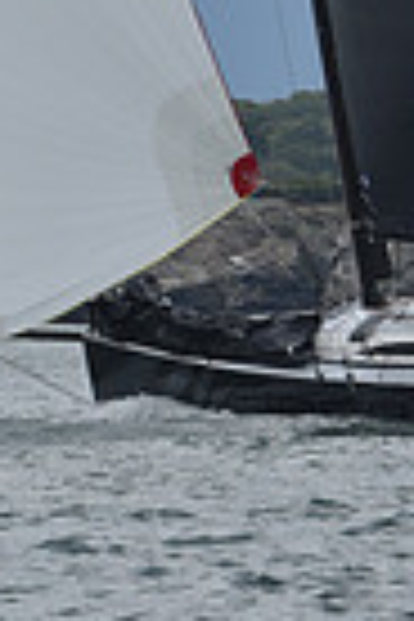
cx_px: 241
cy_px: -360
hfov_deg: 1.9
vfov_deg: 2.8
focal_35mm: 737
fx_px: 12712
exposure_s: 1/1000
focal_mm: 175
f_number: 9
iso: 320
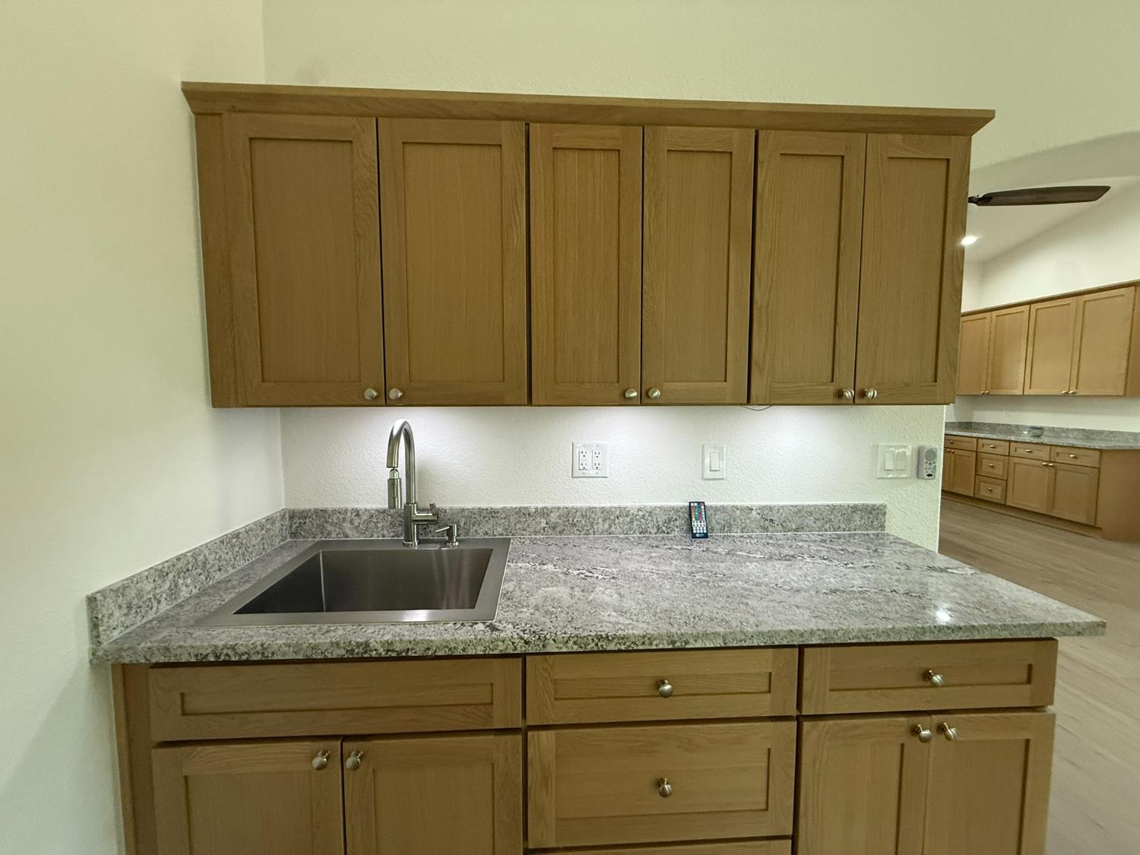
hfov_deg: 102.1
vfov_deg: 85.7
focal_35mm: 14
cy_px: 428
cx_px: 570
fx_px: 461
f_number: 2.2
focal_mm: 2.22
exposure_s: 1/120
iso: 320
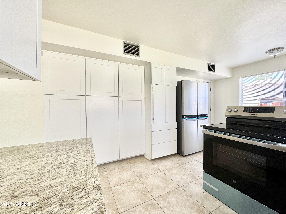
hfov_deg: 102.1
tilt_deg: -1.3
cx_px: 143
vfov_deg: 85.7
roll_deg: +0.2
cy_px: 107
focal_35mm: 14
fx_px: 116
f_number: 2.2
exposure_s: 1/99
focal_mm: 2.22
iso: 64
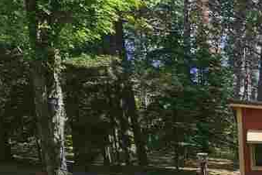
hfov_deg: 21.8
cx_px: 481
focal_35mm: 51
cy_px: 221
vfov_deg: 23.7
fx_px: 371
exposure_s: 1/1513
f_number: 2.2
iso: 50
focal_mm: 2.2
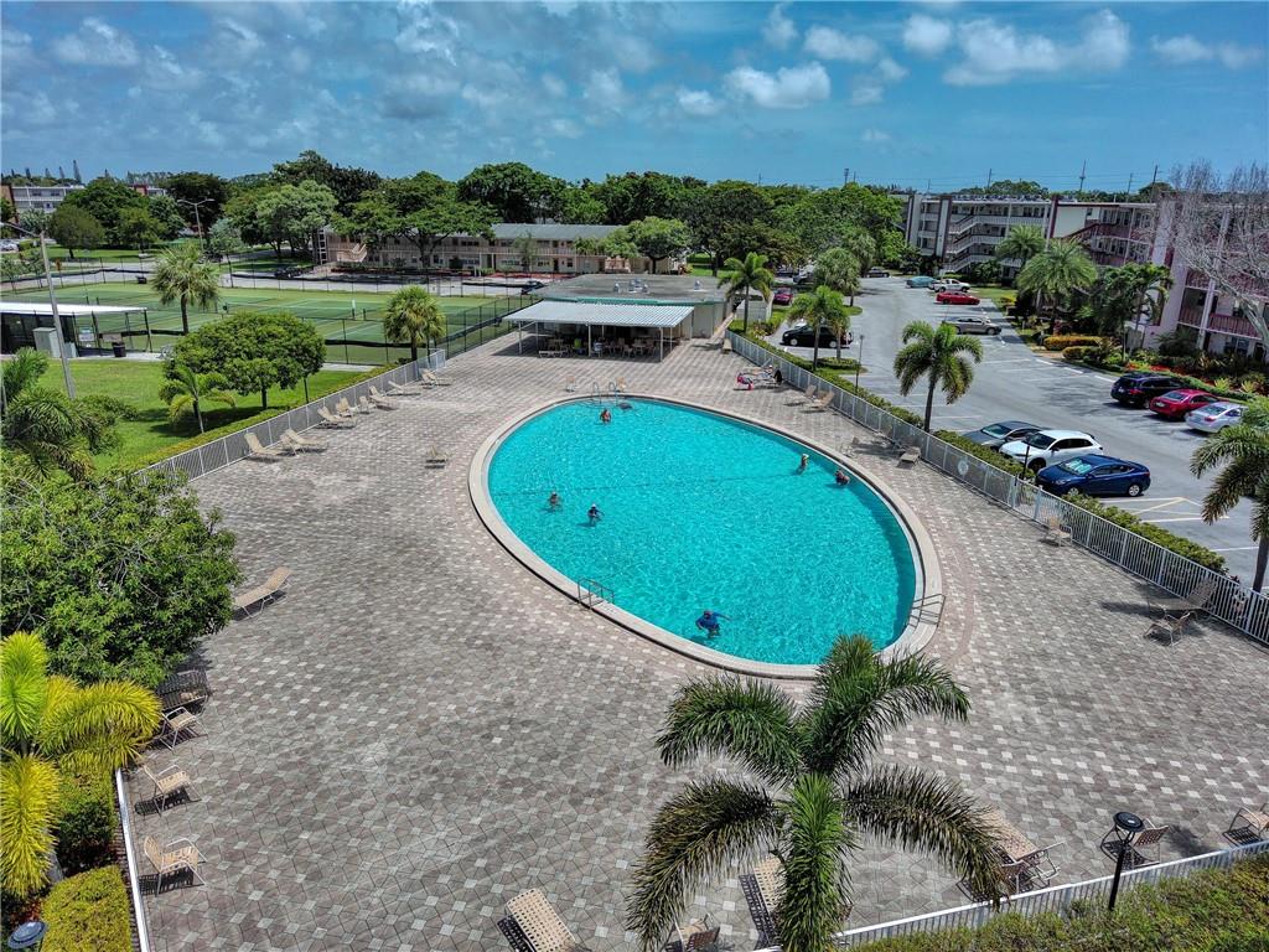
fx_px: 843
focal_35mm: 23
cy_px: 476
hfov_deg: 73.9
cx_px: 634
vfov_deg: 58.9
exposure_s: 1/5917
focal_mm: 6.67
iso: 112
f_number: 1.9
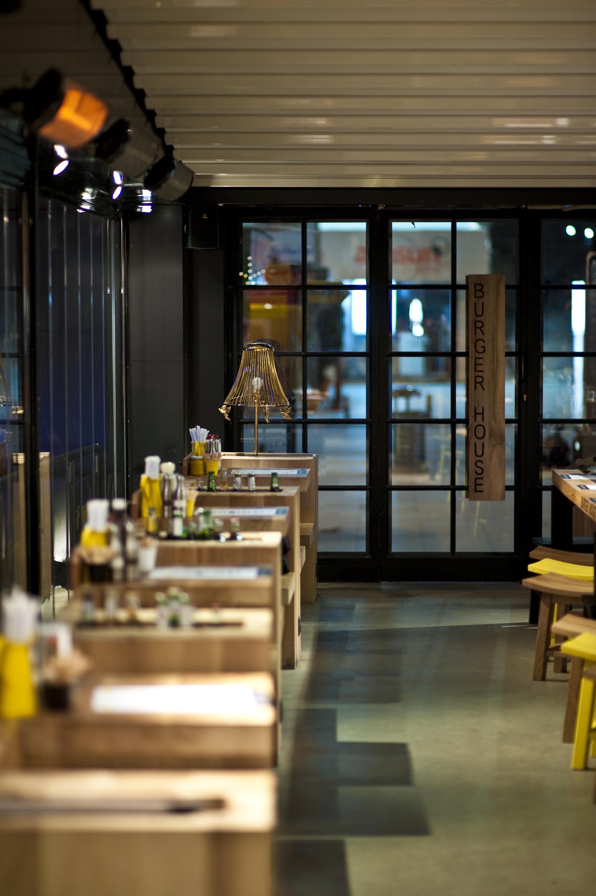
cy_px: 448
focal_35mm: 85
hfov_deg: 16.1
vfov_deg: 23.9
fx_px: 2113
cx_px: 298
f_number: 1.4
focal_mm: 85
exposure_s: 1/60
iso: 200
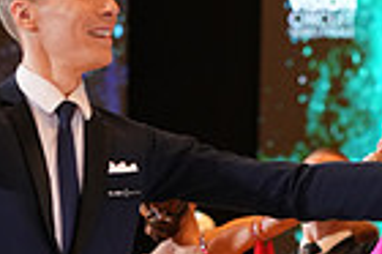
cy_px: 483
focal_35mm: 436
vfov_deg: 3.1
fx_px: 4621
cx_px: 239
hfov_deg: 4.7
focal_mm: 105
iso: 1600
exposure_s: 1/200
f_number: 4
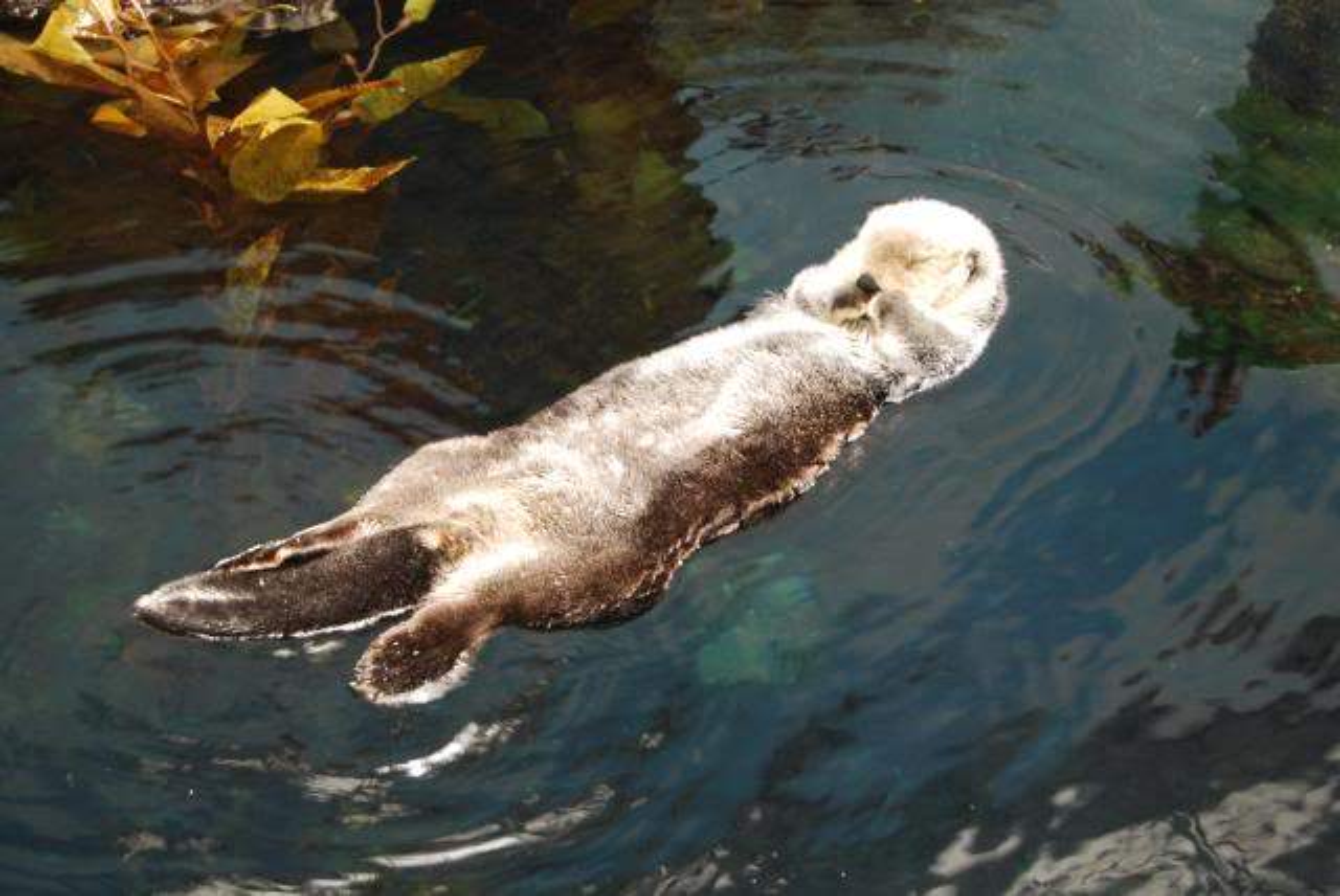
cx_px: 670
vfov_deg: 19.0
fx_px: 2682
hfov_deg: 28.0
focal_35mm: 72
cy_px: 448
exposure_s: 1/30
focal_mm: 48
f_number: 5.6
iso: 200
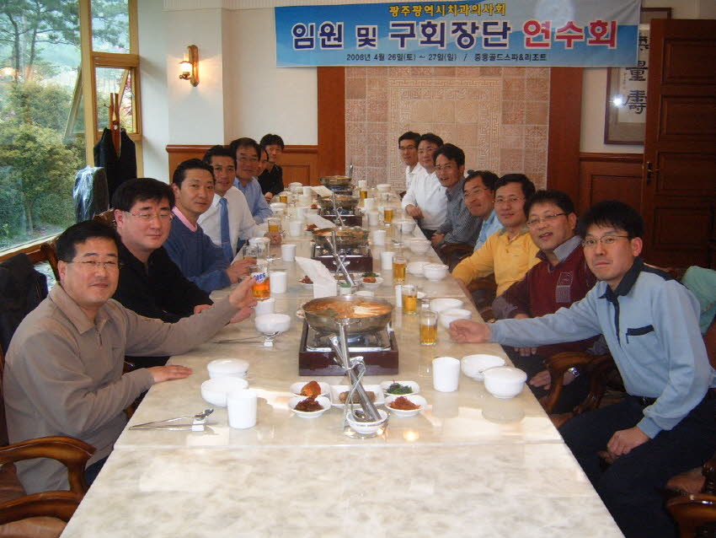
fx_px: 766
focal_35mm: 37
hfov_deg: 50.1
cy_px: 269
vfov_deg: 38.7
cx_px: 358
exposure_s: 1/30
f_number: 2.9
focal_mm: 6.2
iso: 141
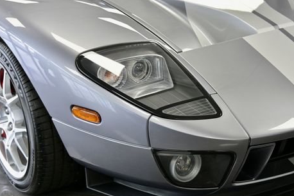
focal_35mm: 88
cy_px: 105
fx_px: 718
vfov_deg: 15.5
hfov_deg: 23.1
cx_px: 167
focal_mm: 63
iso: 1250
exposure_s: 1/320
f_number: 4.5
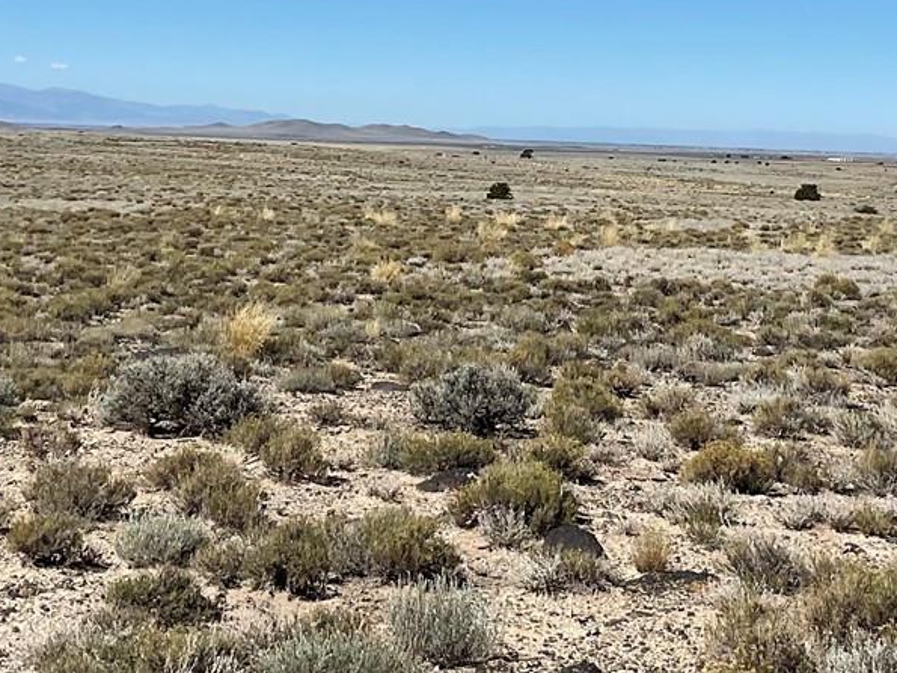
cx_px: 630
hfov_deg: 24.8
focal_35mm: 78
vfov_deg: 18.8
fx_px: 2021
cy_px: 161
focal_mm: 3
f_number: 1.8
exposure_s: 1/3125
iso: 16
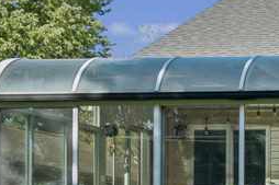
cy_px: 159
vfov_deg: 10.4
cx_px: 565
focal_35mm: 131
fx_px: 1015
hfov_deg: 13.4
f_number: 9
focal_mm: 26
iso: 400
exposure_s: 1/500
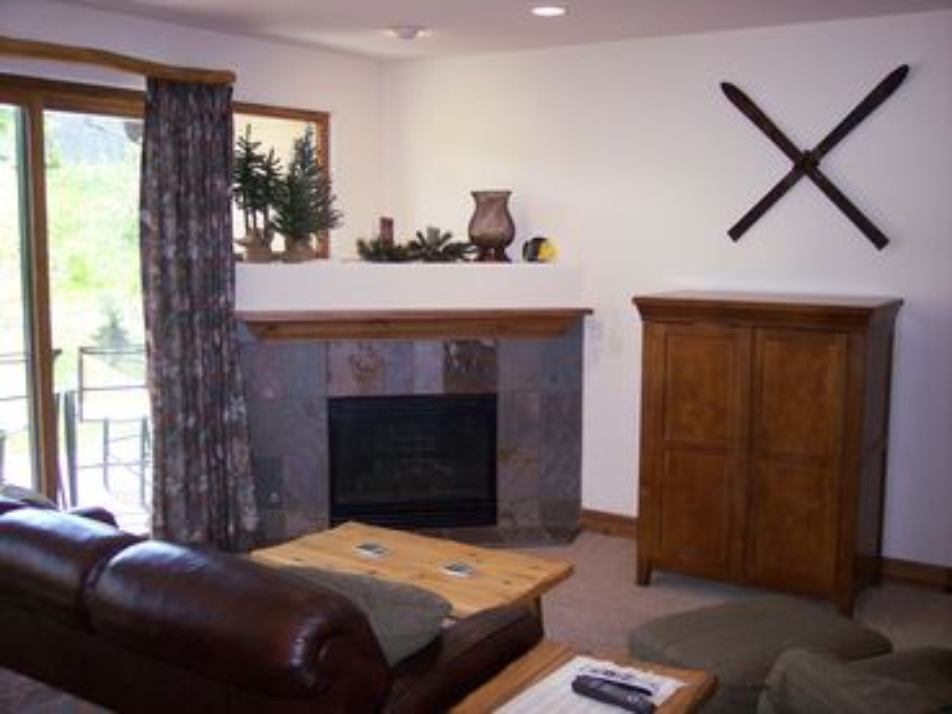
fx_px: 1073
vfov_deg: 36.8
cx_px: 476
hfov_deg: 47.9
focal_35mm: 39
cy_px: 357
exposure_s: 1/60
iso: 140
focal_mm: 8
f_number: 2.8
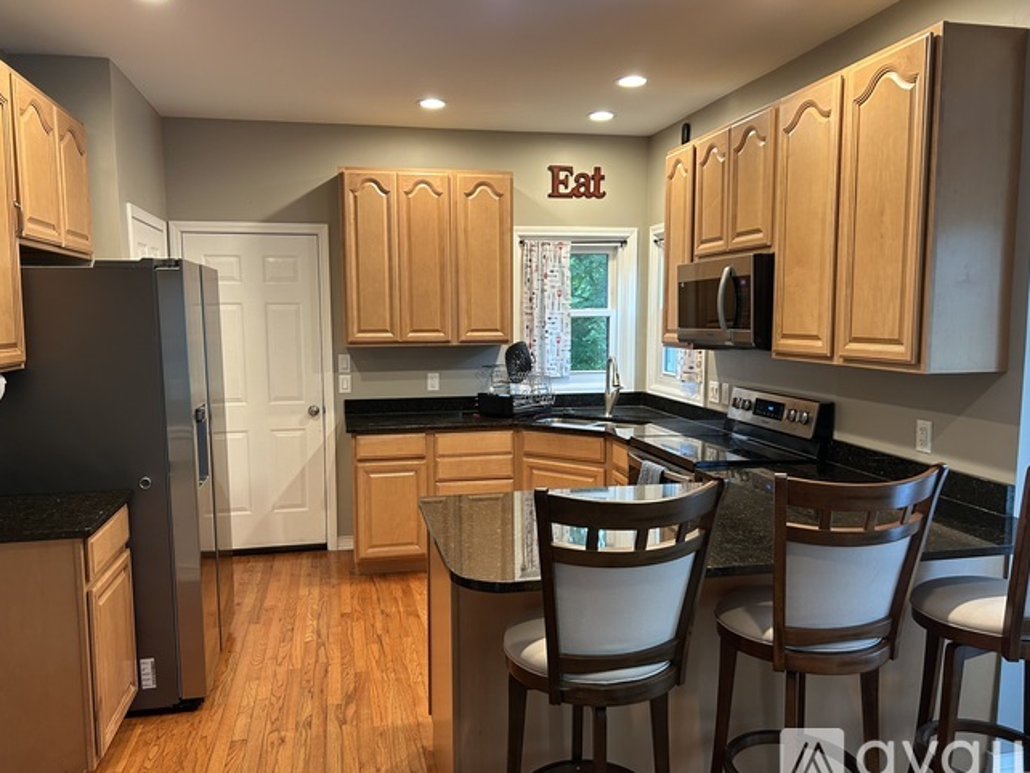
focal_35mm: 27
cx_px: 505
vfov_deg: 51.4
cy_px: 391
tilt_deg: -6.4
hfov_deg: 65.3
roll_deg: -0.2
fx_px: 804
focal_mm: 5.7
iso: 125
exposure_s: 1/60
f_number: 1.5
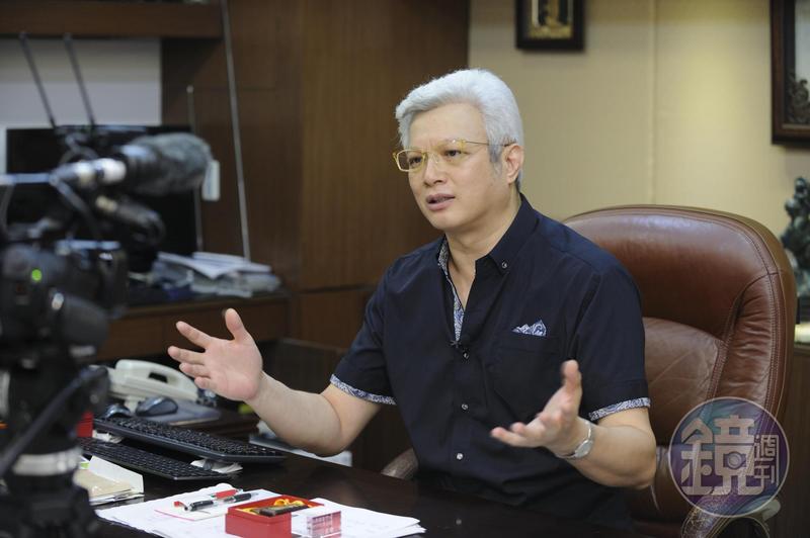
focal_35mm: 70
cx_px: 405
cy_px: 269
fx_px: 1574
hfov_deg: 28.9
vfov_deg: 19.4
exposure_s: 1/100
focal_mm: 70
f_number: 4
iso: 800
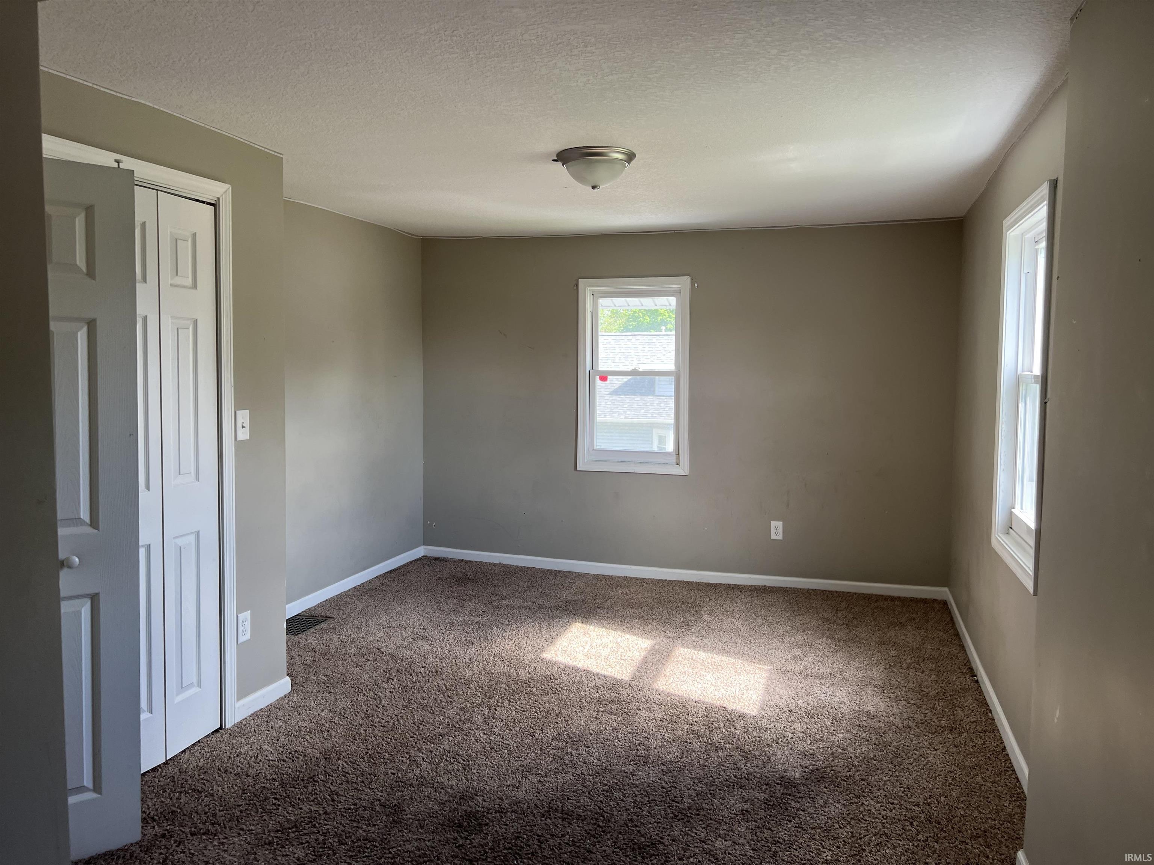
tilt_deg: -6.0
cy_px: 432
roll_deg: -0.4
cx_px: 577
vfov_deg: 53.1
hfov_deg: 67.3
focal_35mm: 26
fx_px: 867
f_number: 1.5
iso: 64
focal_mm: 5.7
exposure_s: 1/158
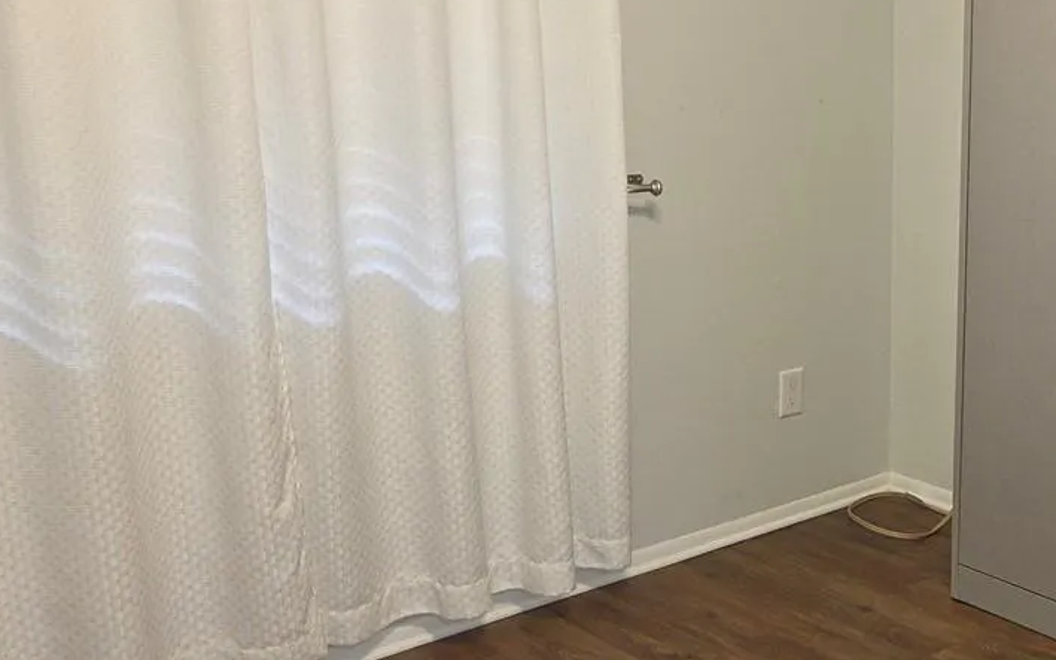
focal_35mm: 55
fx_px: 1583
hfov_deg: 33.6
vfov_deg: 23.5
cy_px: 337
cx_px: 1068
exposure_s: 1/30
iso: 100
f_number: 1.8
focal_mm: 5.4
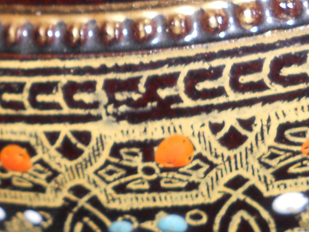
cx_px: -130
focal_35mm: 116
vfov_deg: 12.7
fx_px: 1036
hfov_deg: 15.8
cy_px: 30
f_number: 8.8
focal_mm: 5.8
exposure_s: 1/25
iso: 80
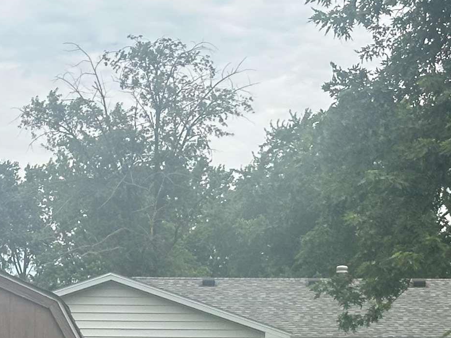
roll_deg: -0.2
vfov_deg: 9.2
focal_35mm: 159
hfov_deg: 12.4
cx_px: 197
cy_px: 452
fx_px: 2072
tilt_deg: -2.9
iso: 64
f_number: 1.78
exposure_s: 1/1916
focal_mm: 6.86
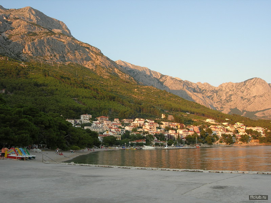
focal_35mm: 38
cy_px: 102
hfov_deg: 49.0
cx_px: 136
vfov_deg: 37.7
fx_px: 297
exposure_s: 1/81.8
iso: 64
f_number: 4.8
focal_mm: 7.8
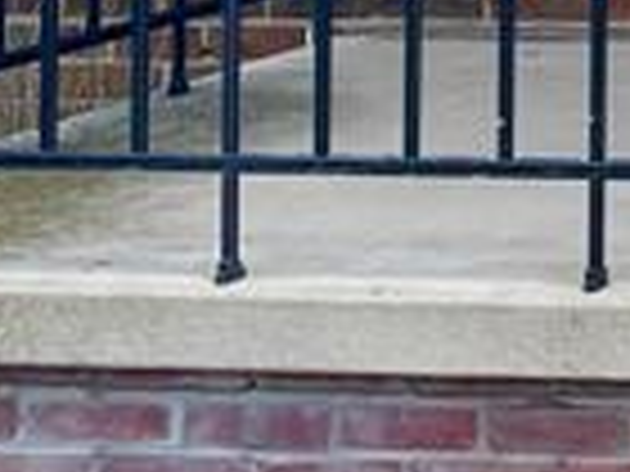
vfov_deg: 7.5
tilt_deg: +2.1
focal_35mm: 190
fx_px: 3458
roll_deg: -0.5
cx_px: 1696
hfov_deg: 9.0
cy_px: -423
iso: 32
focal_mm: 4.2
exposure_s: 1/1261
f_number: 1.6
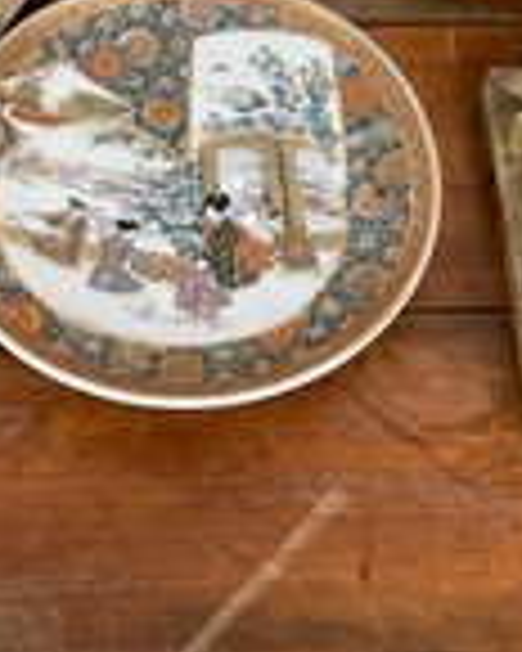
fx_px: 1294
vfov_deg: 27.4
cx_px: 182
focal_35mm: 67
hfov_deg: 22.7
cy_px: 79
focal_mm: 3
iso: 40
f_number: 1.8
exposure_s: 1/122
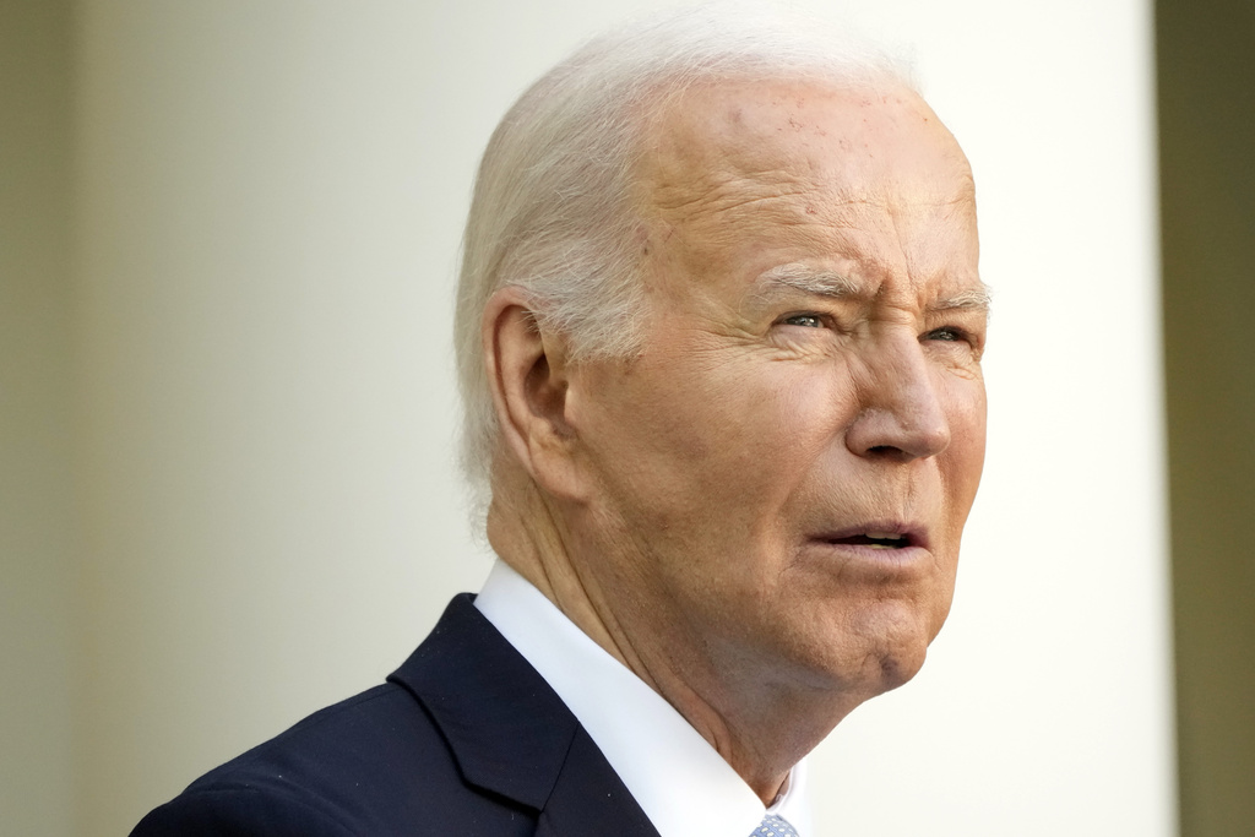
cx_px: 628
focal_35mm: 600
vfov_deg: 2.3
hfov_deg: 3.4
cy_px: 418
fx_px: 20918
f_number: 5.6
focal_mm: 400
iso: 3200
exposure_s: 1/1250
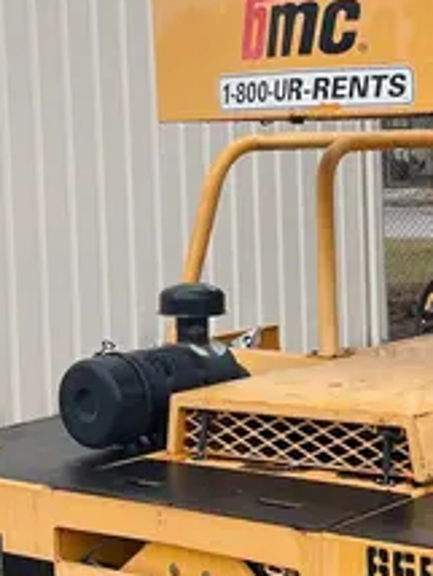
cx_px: 594
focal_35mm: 89
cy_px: 246
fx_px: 1481
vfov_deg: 22.0
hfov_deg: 15.6
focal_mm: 5.1
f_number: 1.6
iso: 50
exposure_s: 1/392
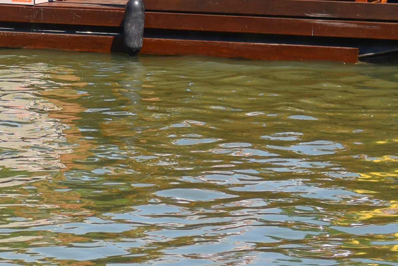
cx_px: -320
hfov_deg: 5.7
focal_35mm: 353
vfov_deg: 3.9
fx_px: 3903
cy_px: -64
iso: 100
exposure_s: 1/1250
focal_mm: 70
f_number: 2.8
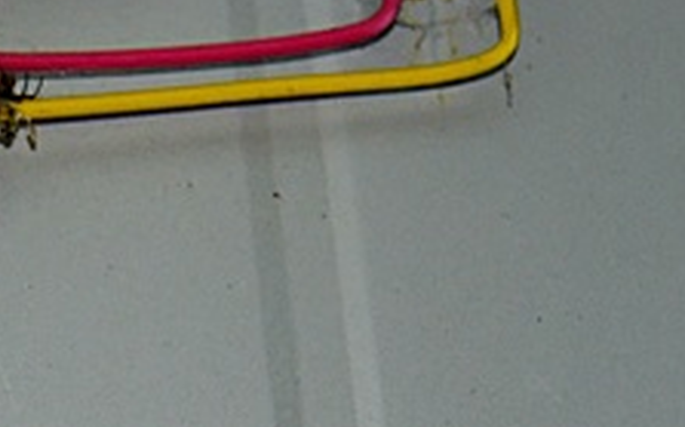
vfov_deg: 7.1
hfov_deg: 11.1
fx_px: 3320
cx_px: -464
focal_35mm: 178
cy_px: 786
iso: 1250
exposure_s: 1/60
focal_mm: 38
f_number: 4
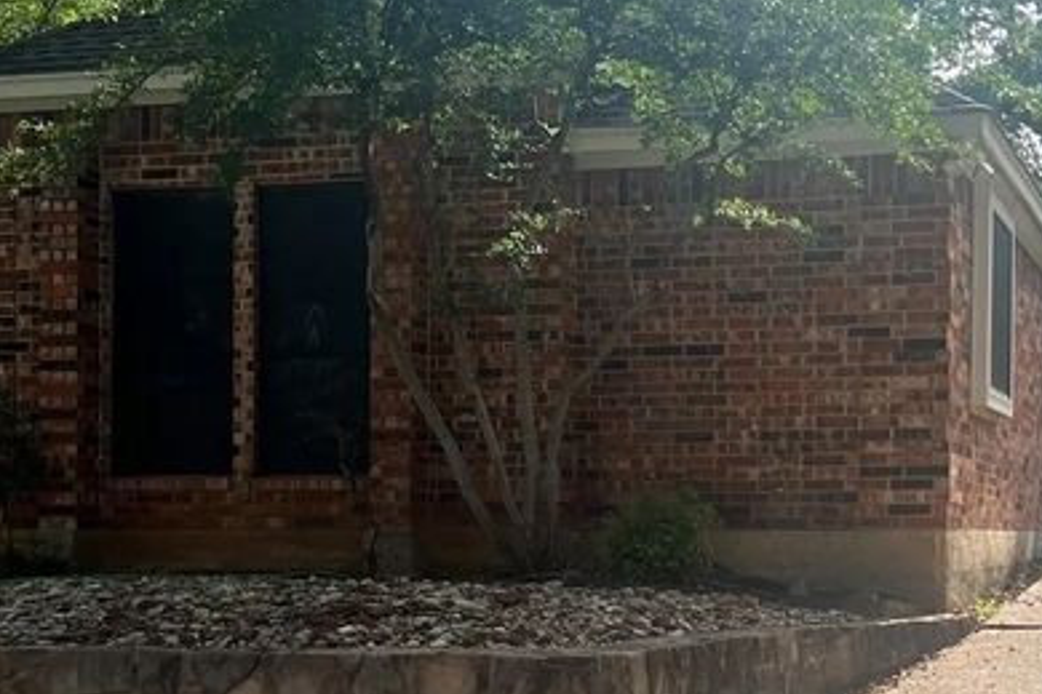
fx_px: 2055
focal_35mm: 71
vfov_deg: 19.1
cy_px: 502
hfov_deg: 28.3
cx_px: 676
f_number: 1.5
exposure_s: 1/1326
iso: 50
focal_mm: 5.7
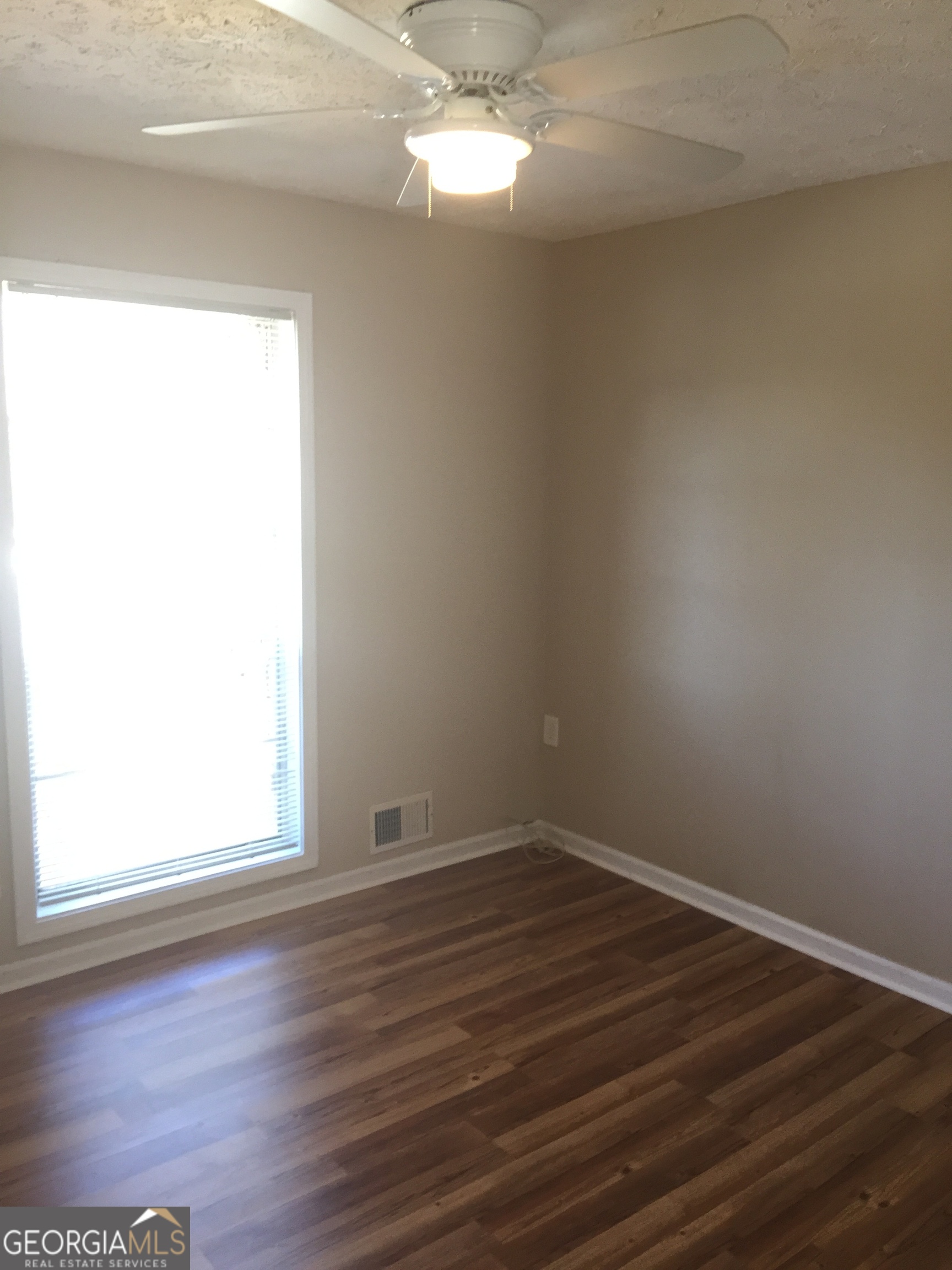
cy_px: 635
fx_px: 1063
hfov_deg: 48.2
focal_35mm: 29
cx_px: 476
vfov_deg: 61.7
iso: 125
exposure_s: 1/30
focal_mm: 4.15
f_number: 2.2
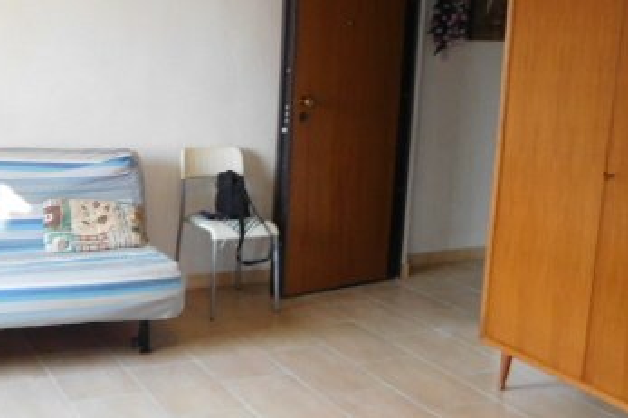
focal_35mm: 48
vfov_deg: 28.0
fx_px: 837
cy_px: 172
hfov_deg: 39.0
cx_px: 94
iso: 280
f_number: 3.4
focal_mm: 4.5
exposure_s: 1/30
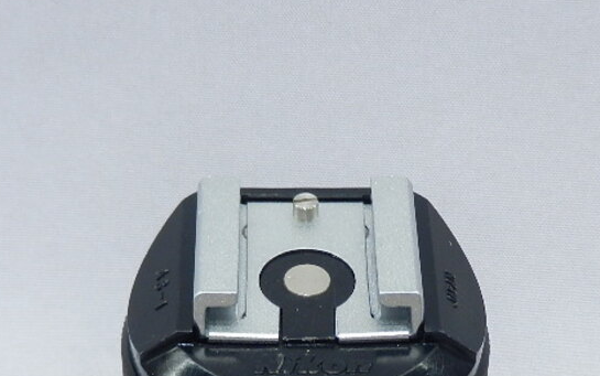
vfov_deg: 12.3
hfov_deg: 19.8
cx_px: 301
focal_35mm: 105
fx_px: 1717
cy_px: 377
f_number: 4.2
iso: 160
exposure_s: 1/60
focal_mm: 8.2
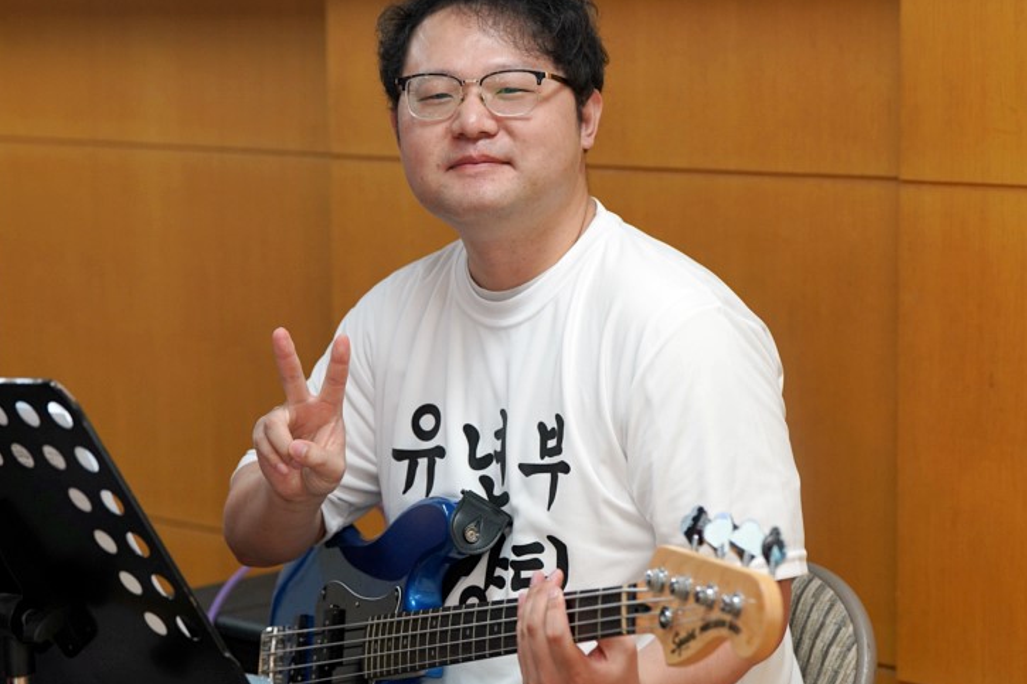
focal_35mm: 108
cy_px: 326
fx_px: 3080
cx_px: 490
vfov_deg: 12.7
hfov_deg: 18.9
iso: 1250
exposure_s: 1/160
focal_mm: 87
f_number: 4
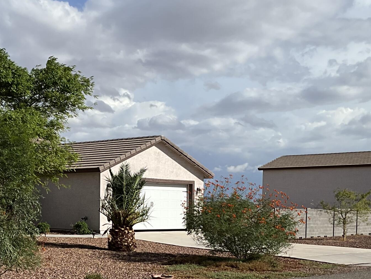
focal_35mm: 65
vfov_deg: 22.1
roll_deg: -0.7
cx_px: 118
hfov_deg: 29.6
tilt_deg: -3.3
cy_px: 248
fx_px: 697
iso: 25
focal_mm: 3
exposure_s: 1/3125
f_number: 1.8
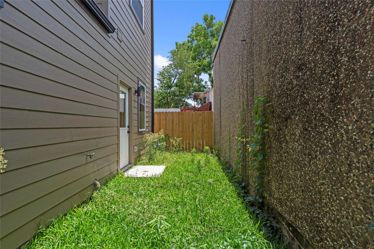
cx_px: 187
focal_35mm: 16
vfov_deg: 73.7
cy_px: 124
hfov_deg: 96.7
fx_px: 166
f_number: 8
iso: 320
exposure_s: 1/320
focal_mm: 16
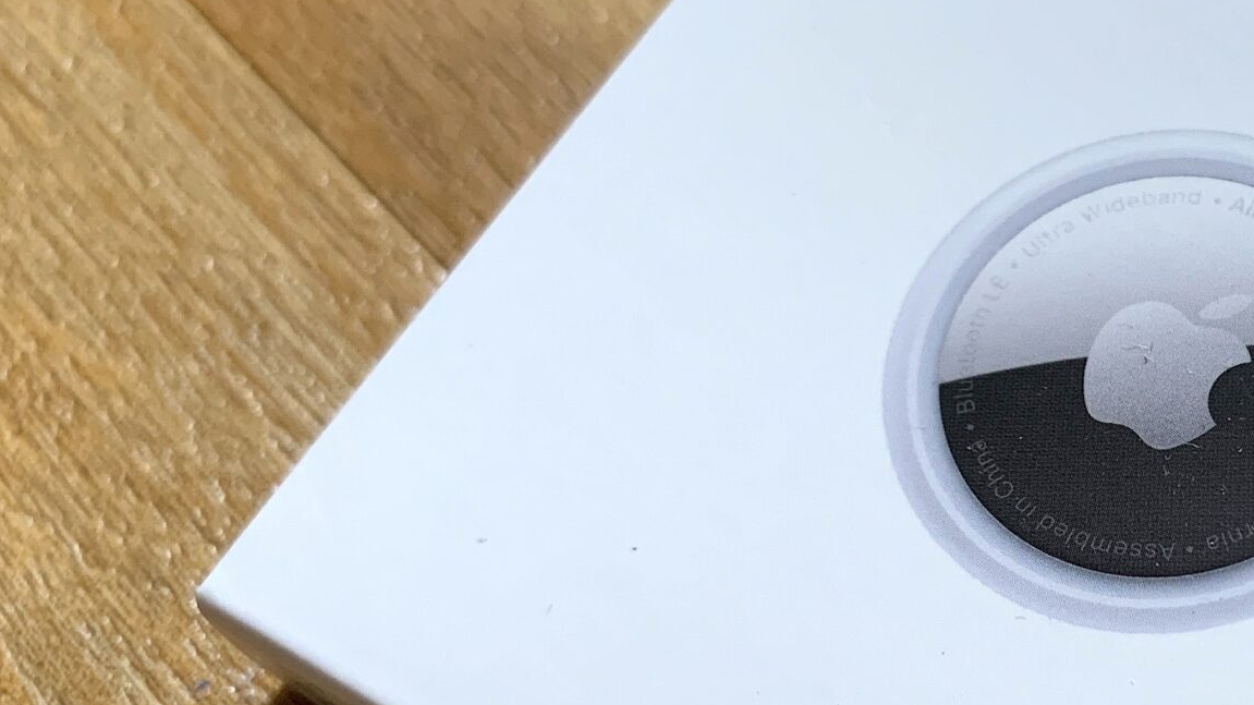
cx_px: 1188
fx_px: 2094
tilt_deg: -49.7
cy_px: 528
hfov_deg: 31.4
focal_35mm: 63
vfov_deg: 19.0
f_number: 1.8
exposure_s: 1/115
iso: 100
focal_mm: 4.25
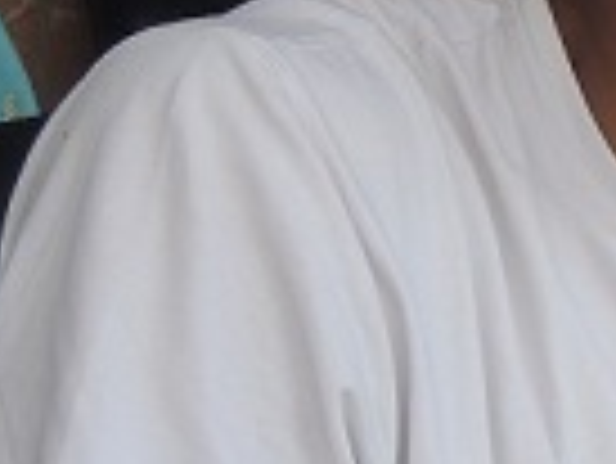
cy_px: 369
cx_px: 1115
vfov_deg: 6.0
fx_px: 4381
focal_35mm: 246
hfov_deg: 7.8
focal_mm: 8.1
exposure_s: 1/80
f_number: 3.5
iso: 100
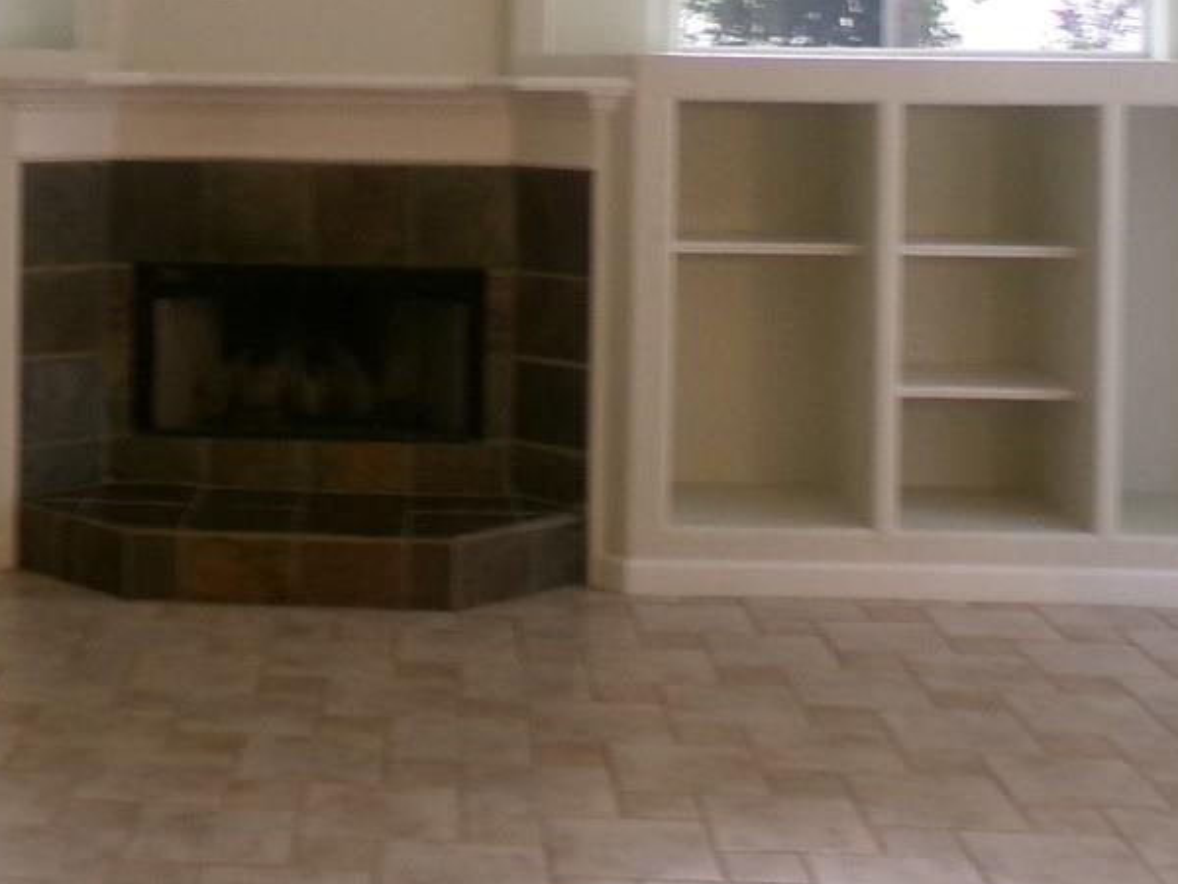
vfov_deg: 22.3
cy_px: 73
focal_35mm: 64
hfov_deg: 29.7
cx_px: 259
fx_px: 2178
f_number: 3.7
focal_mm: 4.3
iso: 350
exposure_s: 1/17
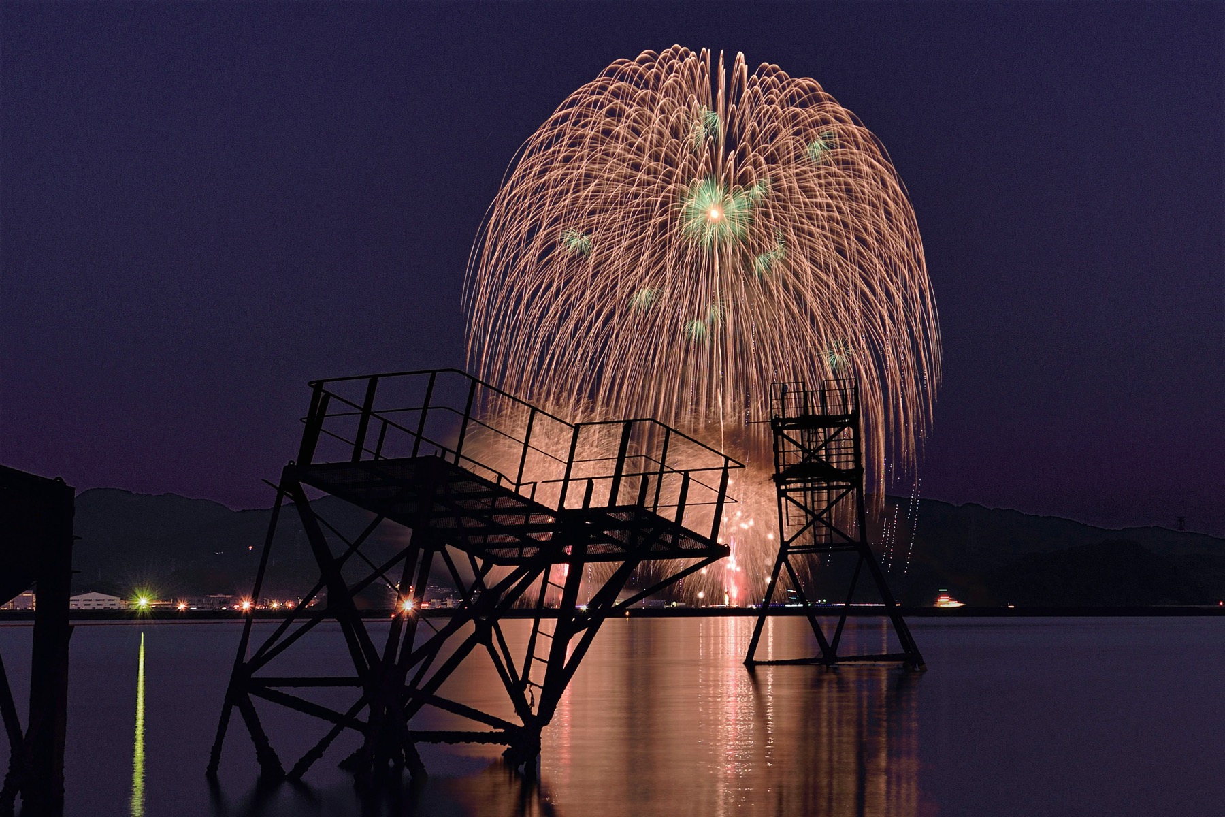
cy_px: 408
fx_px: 1225
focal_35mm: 36
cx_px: 612
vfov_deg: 36.9
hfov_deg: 53.1
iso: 100
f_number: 6.3
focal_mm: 36
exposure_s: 33
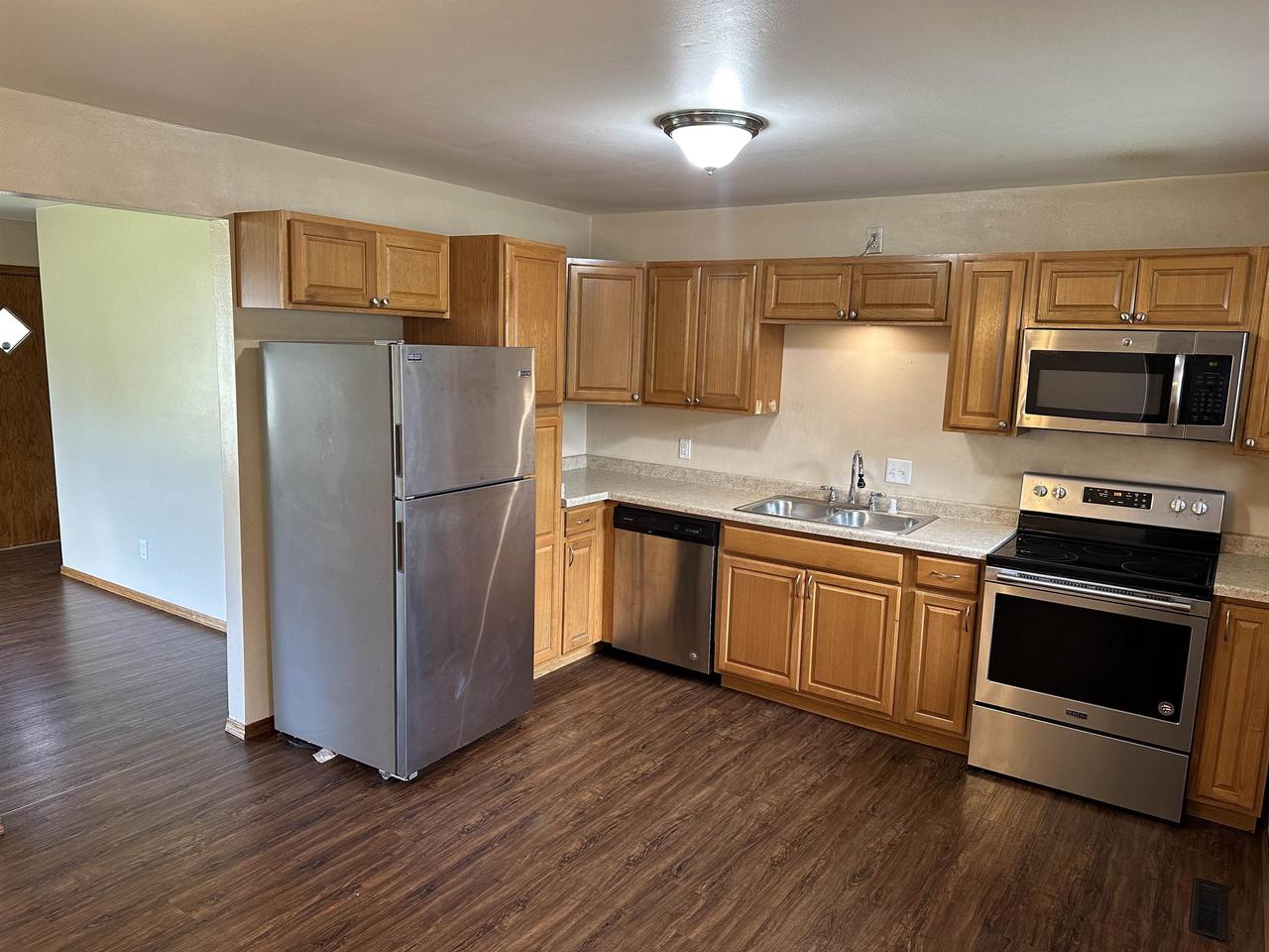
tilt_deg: -8.2
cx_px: 634
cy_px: 476
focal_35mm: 24
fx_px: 880
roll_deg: -2.1
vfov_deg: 56.8
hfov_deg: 71.6
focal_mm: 6.86
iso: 160
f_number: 1.78
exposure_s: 1/60
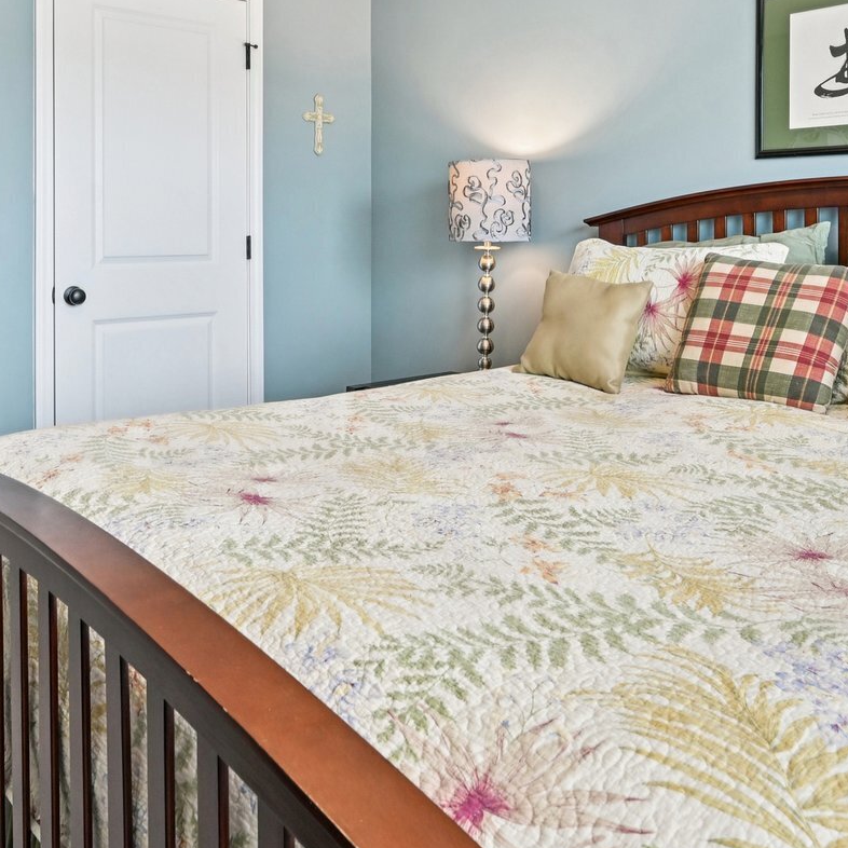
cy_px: 231
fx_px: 859
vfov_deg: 50.7
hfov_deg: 52.4
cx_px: 371
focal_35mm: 31
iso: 280
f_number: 8
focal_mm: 14
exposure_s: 1/15
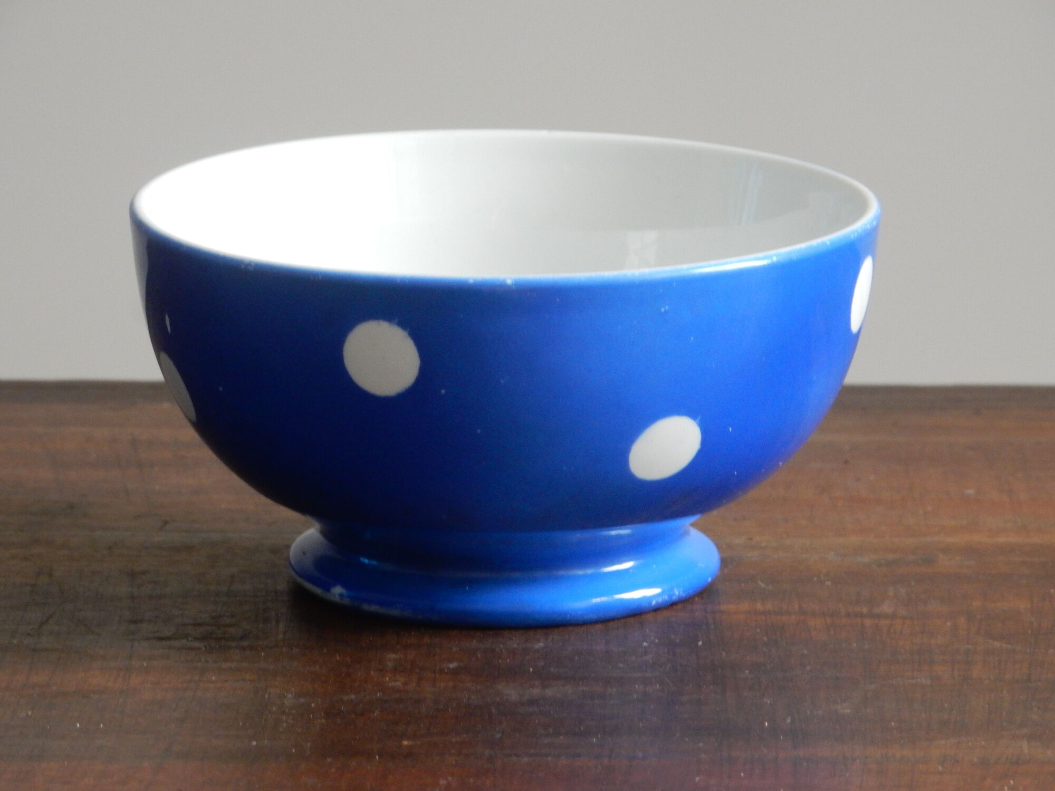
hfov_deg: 8.6
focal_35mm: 229
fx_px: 6979
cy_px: 396
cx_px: 528
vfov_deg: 6.5
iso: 450
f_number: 6.3
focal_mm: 40.9
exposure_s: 1/15
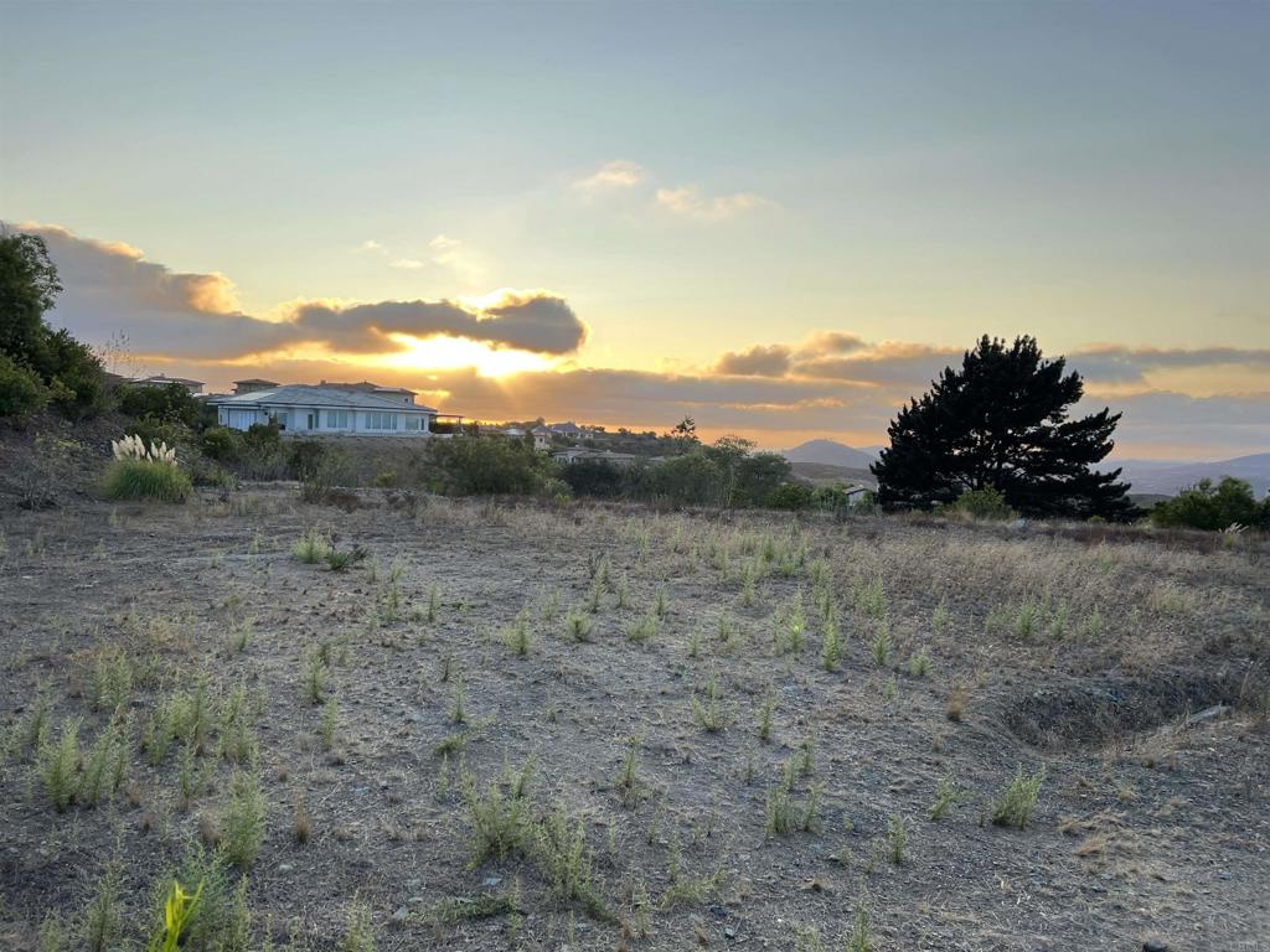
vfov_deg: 53.1
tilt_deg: -4.3
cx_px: 635
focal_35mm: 26
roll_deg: -2.0
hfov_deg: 67.3
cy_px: 476
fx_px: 954
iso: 50
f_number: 1.5
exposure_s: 1/803
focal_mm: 5.7
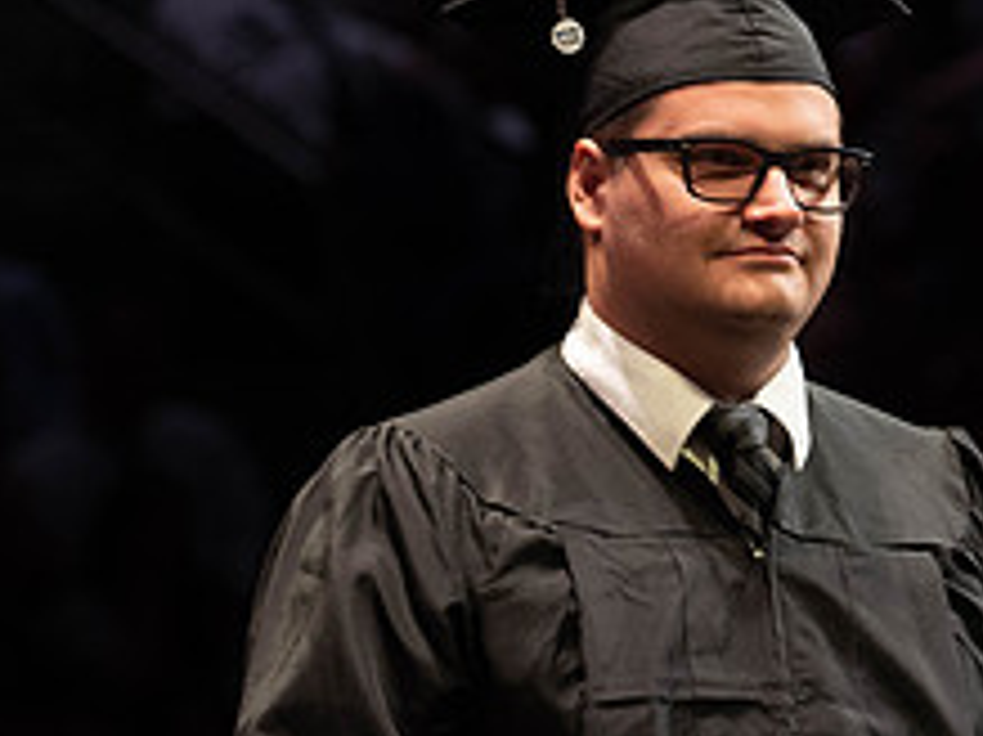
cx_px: 966
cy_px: 412
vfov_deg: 3.4
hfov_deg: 4.5
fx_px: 12374
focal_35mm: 436
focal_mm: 150
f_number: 4.5
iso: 1600
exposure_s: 1/320
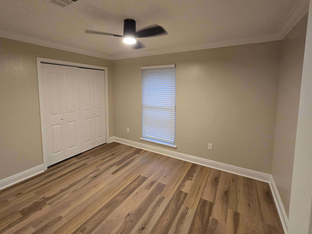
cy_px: 99
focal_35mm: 15
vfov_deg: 81.2
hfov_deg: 98.1
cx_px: 150
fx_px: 135
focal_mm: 2.2
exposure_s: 1/60
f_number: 2.2
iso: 500
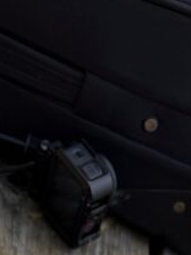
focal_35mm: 118
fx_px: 868
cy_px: 619
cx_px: 111
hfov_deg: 12.6
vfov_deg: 12.7
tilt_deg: -55.8
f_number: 1.78
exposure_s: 1/332
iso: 80
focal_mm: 6.76
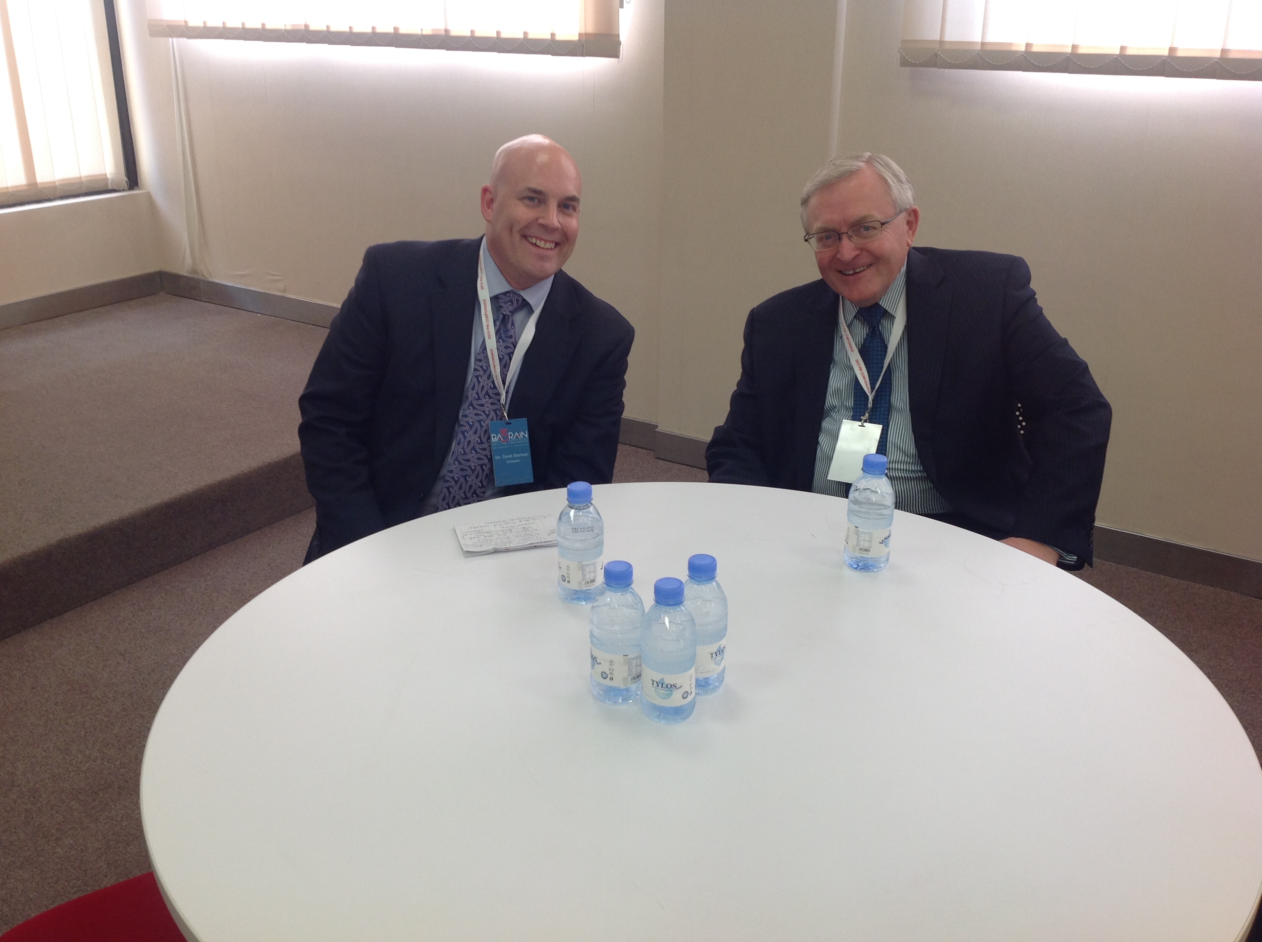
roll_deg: +1.0
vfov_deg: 40.6
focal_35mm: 35
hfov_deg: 52.7
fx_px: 1274
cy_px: 471
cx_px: 631
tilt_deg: -20.6
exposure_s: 1/40
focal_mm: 4.28
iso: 64
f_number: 2.4
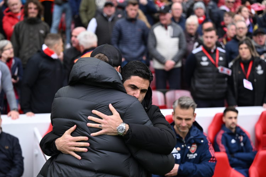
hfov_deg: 25.7
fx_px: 584
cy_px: 88
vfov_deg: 17.3
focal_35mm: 79
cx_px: 133
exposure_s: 1/2000
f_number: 3.2
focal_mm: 79
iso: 800
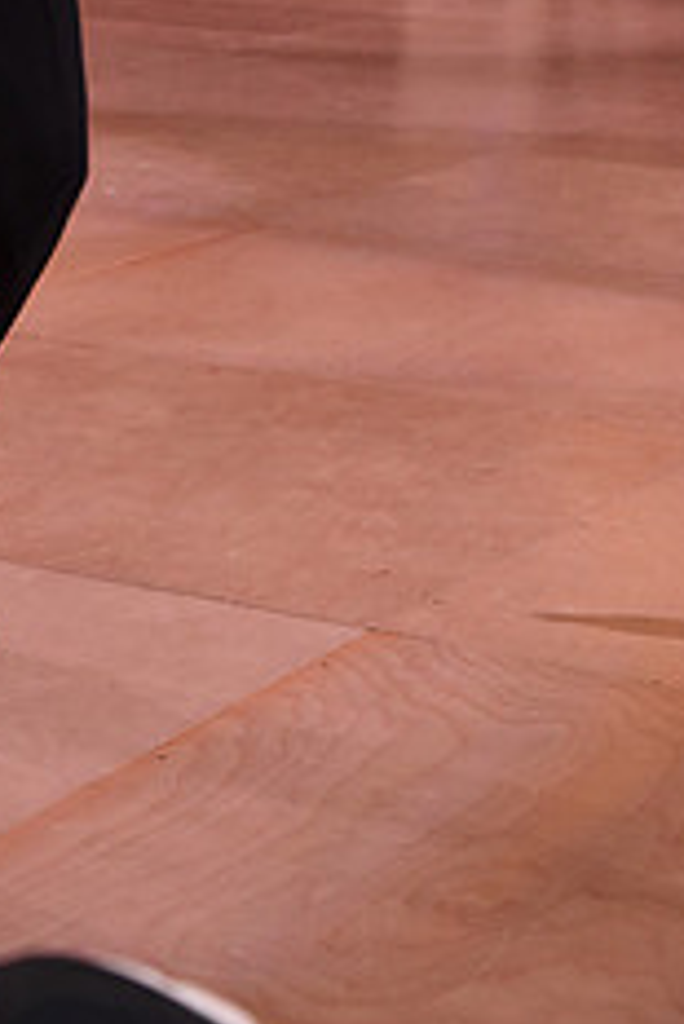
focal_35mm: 145
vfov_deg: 13.7
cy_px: -216
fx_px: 4126
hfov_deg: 9.4
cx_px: -126
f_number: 6.3
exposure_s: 1/320
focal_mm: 58
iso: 2500
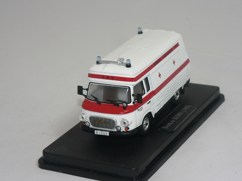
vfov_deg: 14.5
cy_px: 90
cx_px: 121
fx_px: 713
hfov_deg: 19.3
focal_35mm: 102
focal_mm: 16.9
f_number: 3.2
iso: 80
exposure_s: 1/60
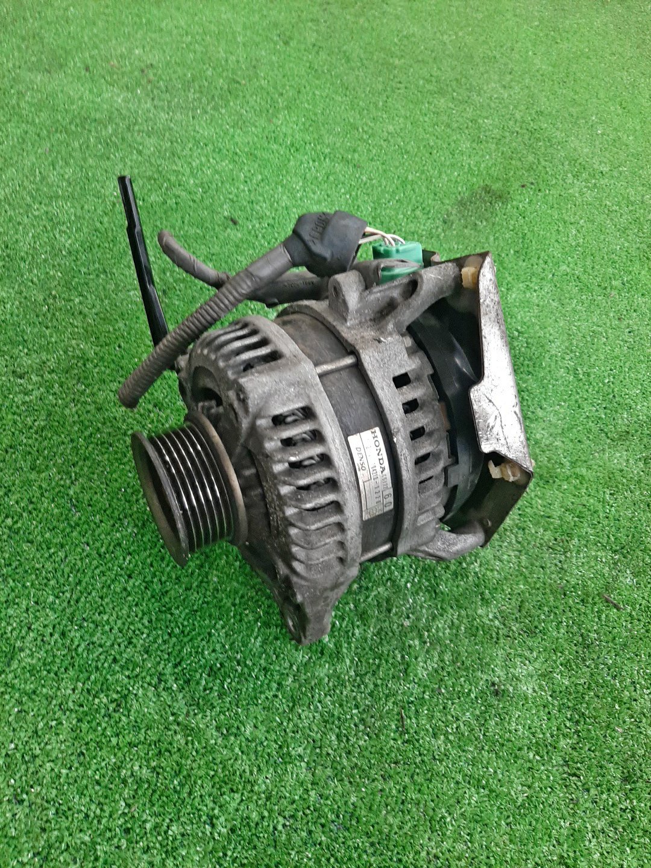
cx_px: 326
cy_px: 434
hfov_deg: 53.1
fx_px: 652
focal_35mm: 26
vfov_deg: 67.3
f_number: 1.7
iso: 230
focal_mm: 3.93
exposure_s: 1/50
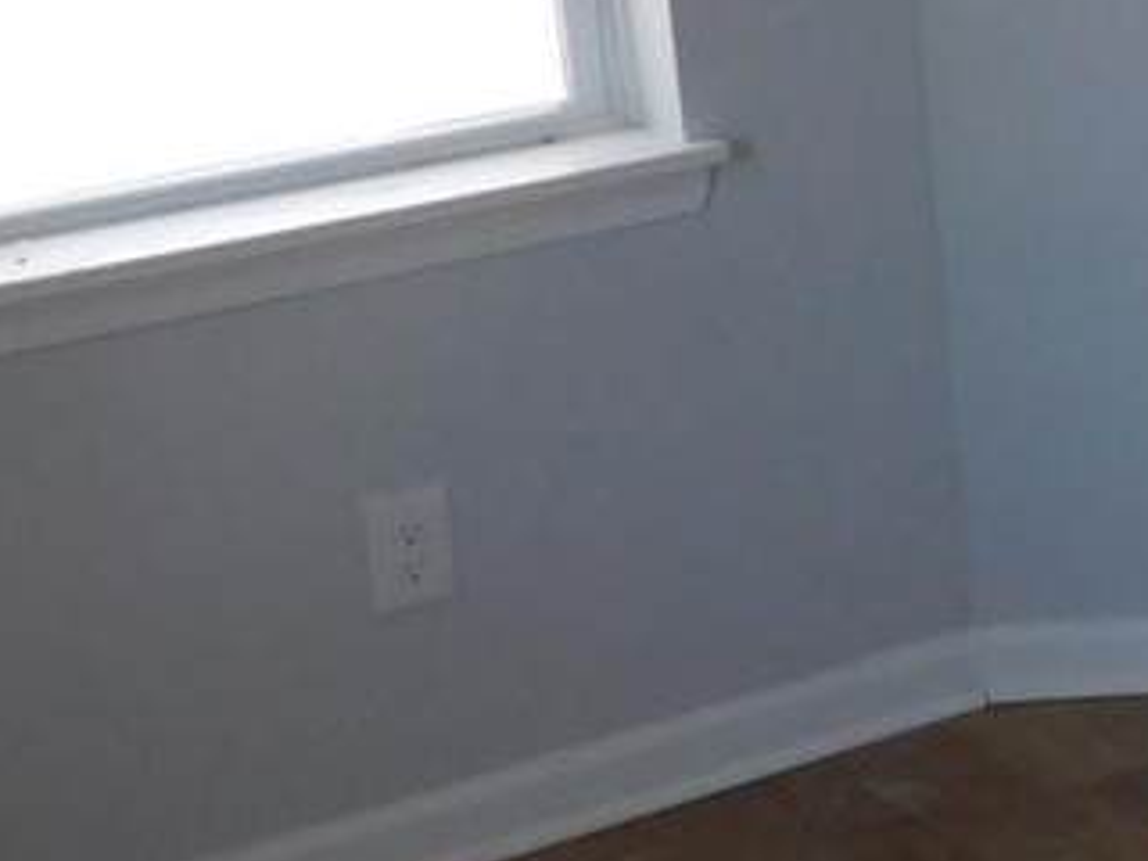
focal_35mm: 92
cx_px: 2174
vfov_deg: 15.6
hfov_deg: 16.9
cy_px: -86
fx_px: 3051
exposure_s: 1/50
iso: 125
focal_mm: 4
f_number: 3
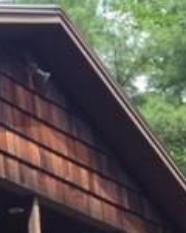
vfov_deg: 14.8
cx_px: -170
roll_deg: -0.1
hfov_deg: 11.6
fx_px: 833
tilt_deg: +12.8
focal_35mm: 121
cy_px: 342
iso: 32
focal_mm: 4.15
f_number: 2.2
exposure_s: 1/373
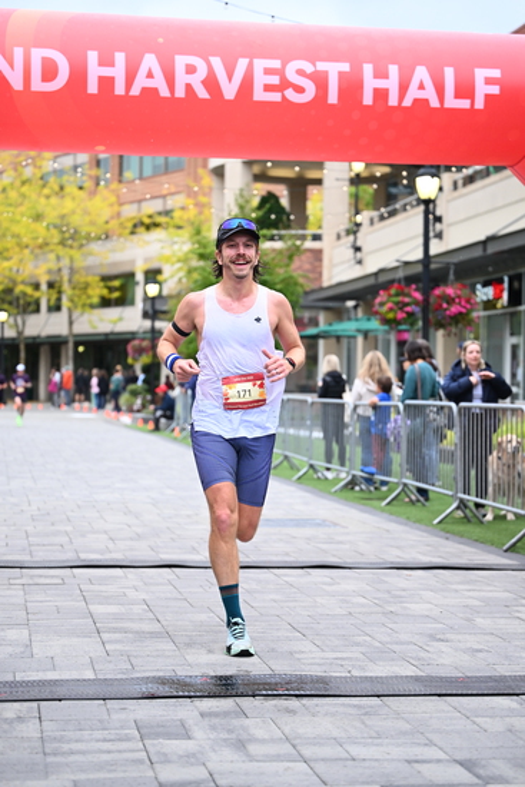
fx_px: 1530
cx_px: 262
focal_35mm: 70
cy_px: 394
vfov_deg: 28.8
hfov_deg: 19.5
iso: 1250
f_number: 2.8
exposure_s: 1/1250
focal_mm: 70
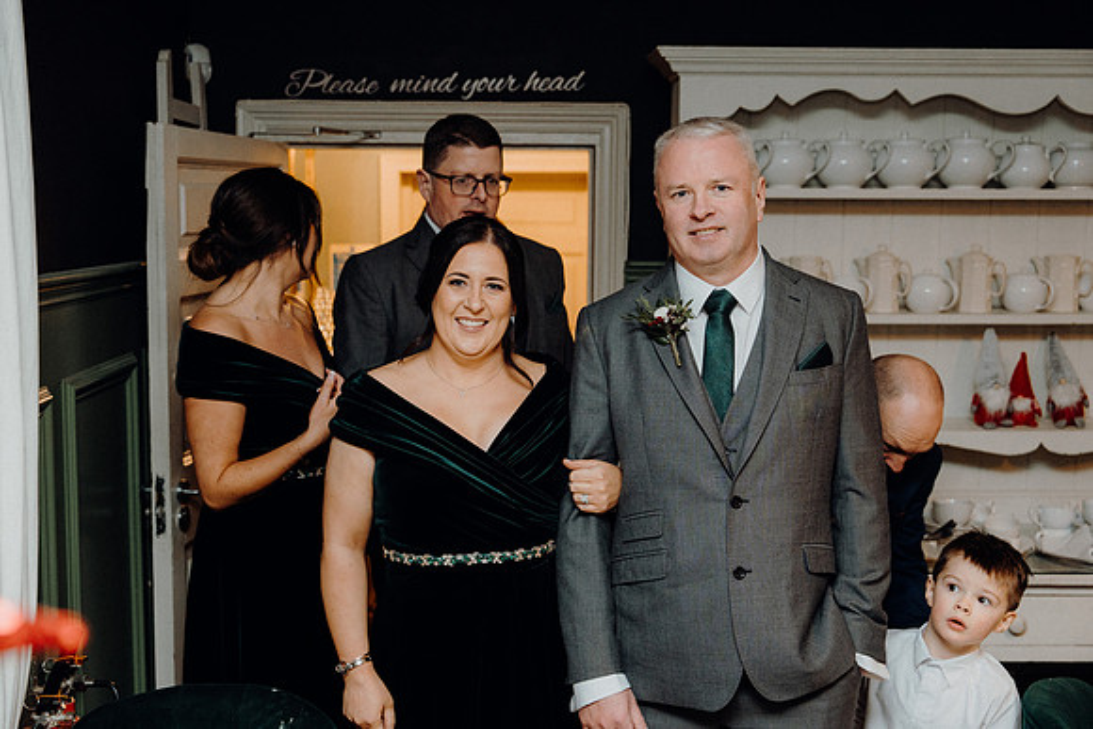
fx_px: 1397
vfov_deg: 29.3
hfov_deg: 42.7
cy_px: 364
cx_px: 546
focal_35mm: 46
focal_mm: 46
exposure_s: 1/160
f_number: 3.5
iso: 2500
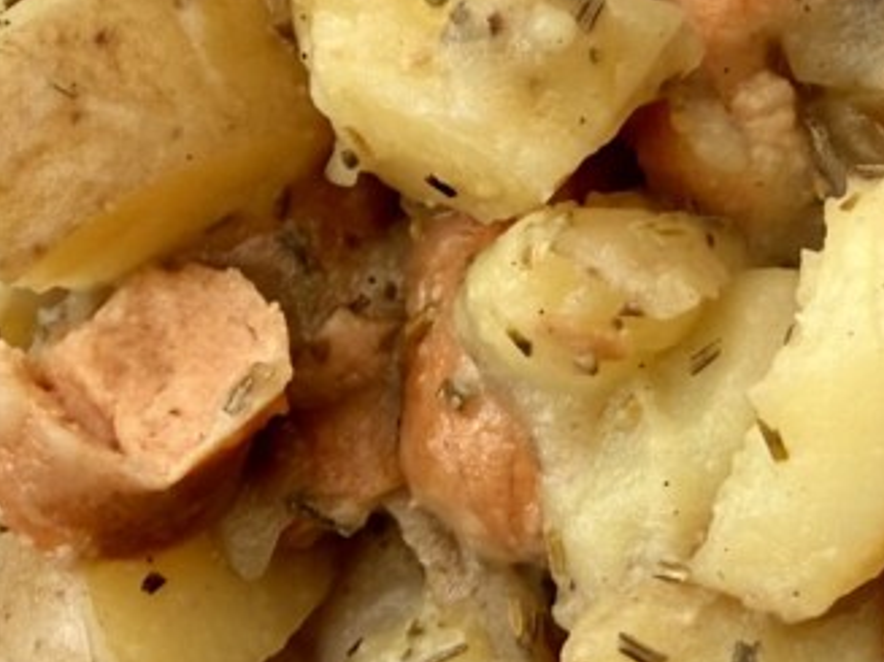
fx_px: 2246
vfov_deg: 16.8
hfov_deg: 21.2
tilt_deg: -83.7
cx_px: 962
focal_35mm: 88
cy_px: 351
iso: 40
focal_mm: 2.22
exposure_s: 1/193
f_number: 2.2
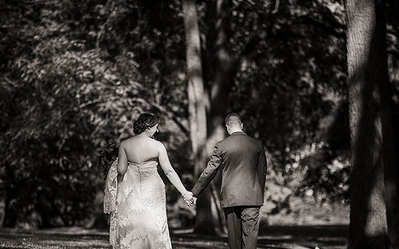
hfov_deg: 10.9
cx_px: 213
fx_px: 2088
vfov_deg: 6.8
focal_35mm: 192
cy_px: 156
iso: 400
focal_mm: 155
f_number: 2.8
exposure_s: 1/4000
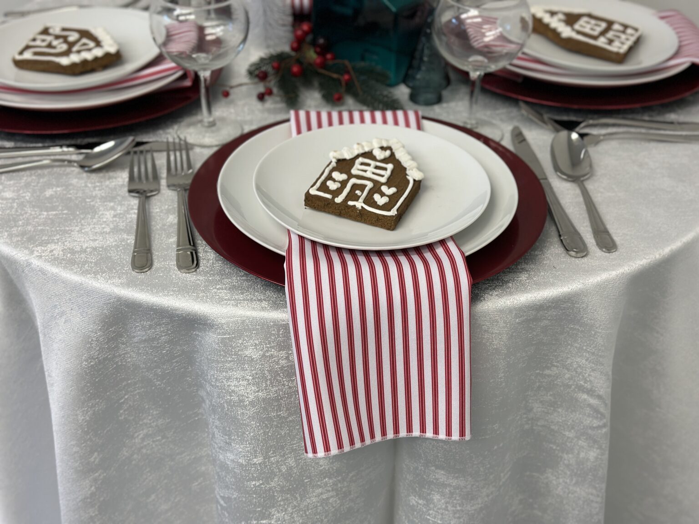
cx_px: 350
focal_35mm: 48
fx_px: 969
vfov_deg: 30.3
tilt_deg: -34.4
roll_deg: -0.1
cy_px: 262
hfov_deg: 39.7
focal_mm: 6.86
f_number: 1.78
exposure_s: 1/124
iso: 80
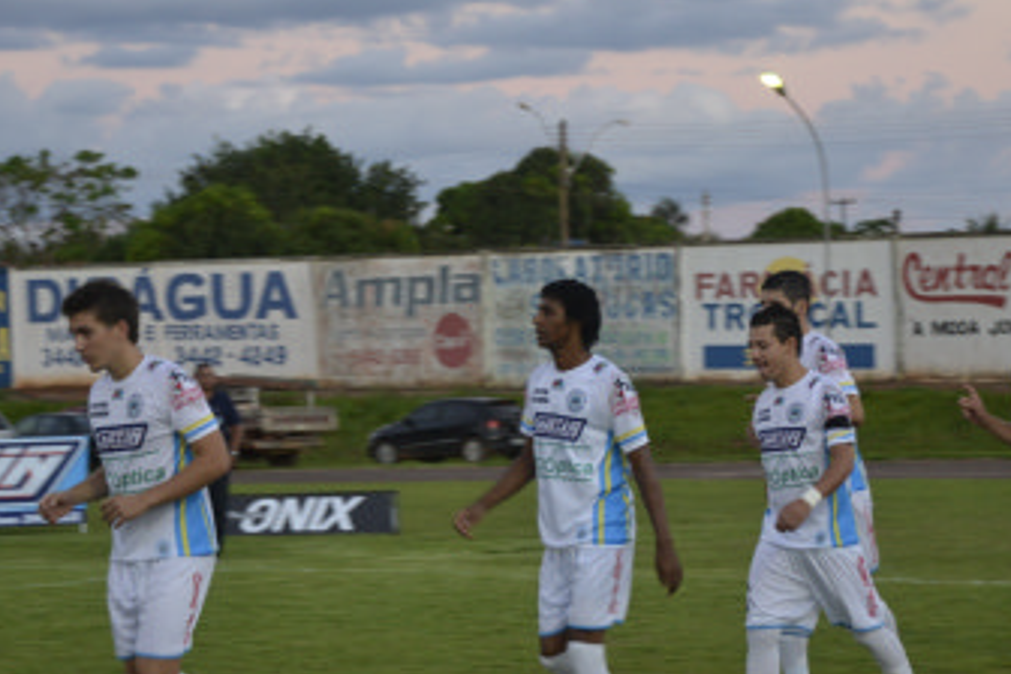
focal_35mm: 116
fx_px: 3257
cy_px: 384
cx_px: 551
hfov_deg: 17.6
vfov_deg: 11.8
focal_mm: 52
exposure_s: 1/60
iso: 560
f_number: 5
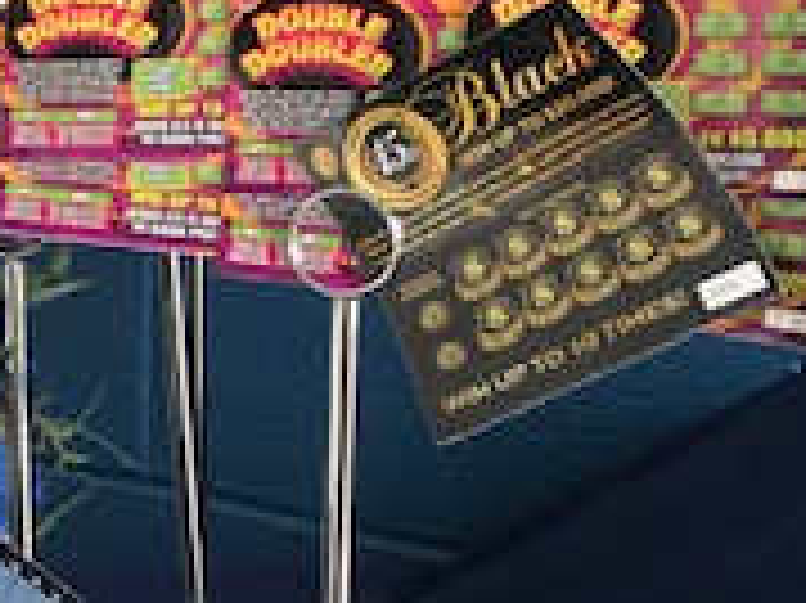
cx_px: -500
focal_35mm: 100
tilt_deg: -4.8
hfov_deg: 17.2
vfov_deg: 14.7
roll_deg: -0.5
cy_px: 158
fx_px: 2327
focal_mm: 3.99
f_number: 1.8
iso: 25
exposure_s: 1/47
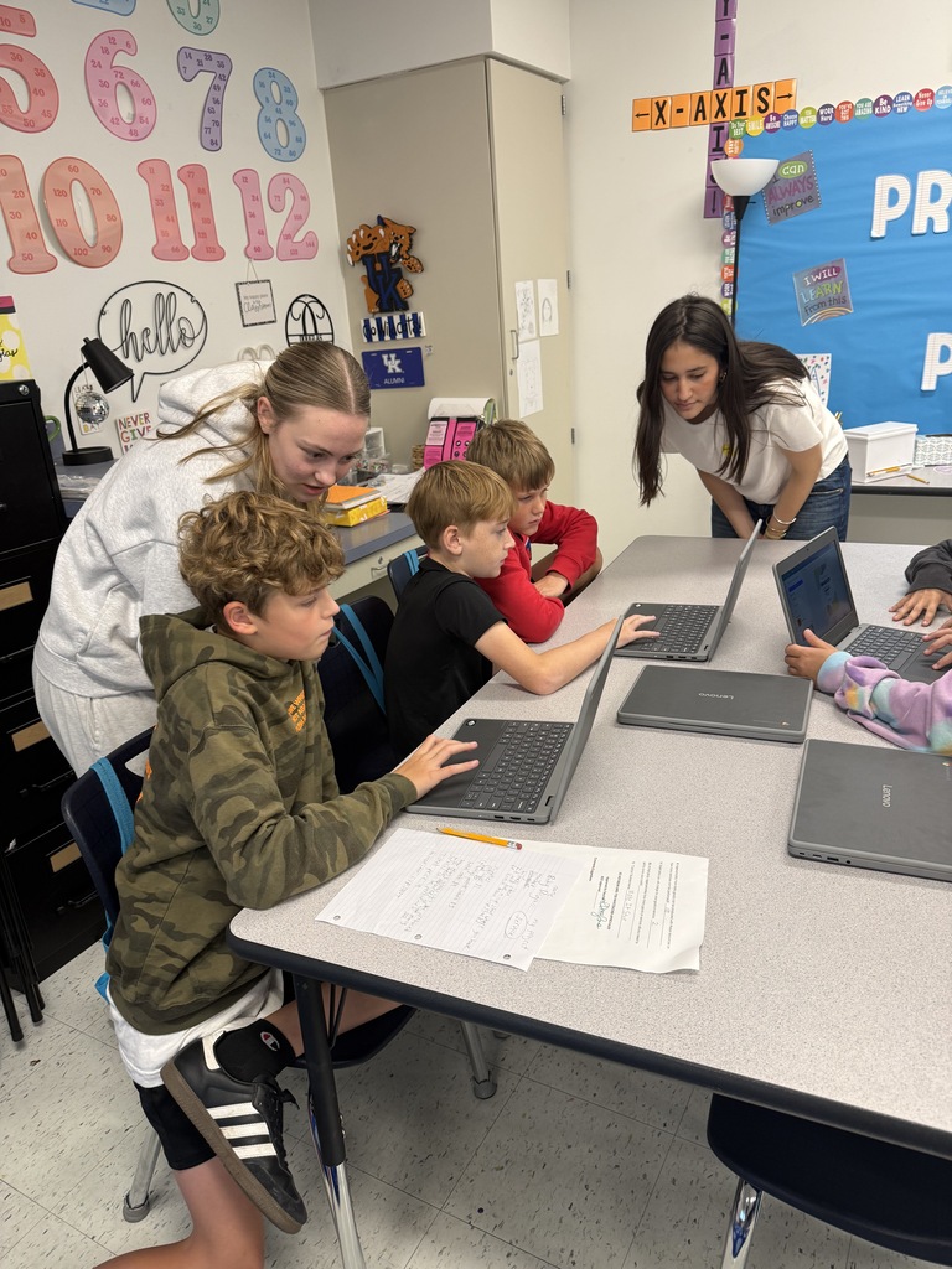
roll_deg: +4.9
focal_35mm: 24
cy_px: 634
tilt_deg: -19.9
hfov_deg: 56.8
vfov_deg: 71.6
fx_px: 880
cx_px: 476
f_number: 1.78
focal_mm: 6.76
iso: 125
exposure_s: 1/75
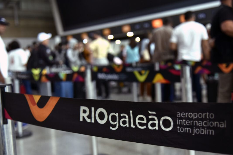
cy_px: 78
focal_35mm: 48
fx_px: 311
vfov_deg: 28.1
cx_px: 116
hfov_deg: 41.1
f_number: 4
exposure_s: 1/60
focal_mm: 48
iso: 640
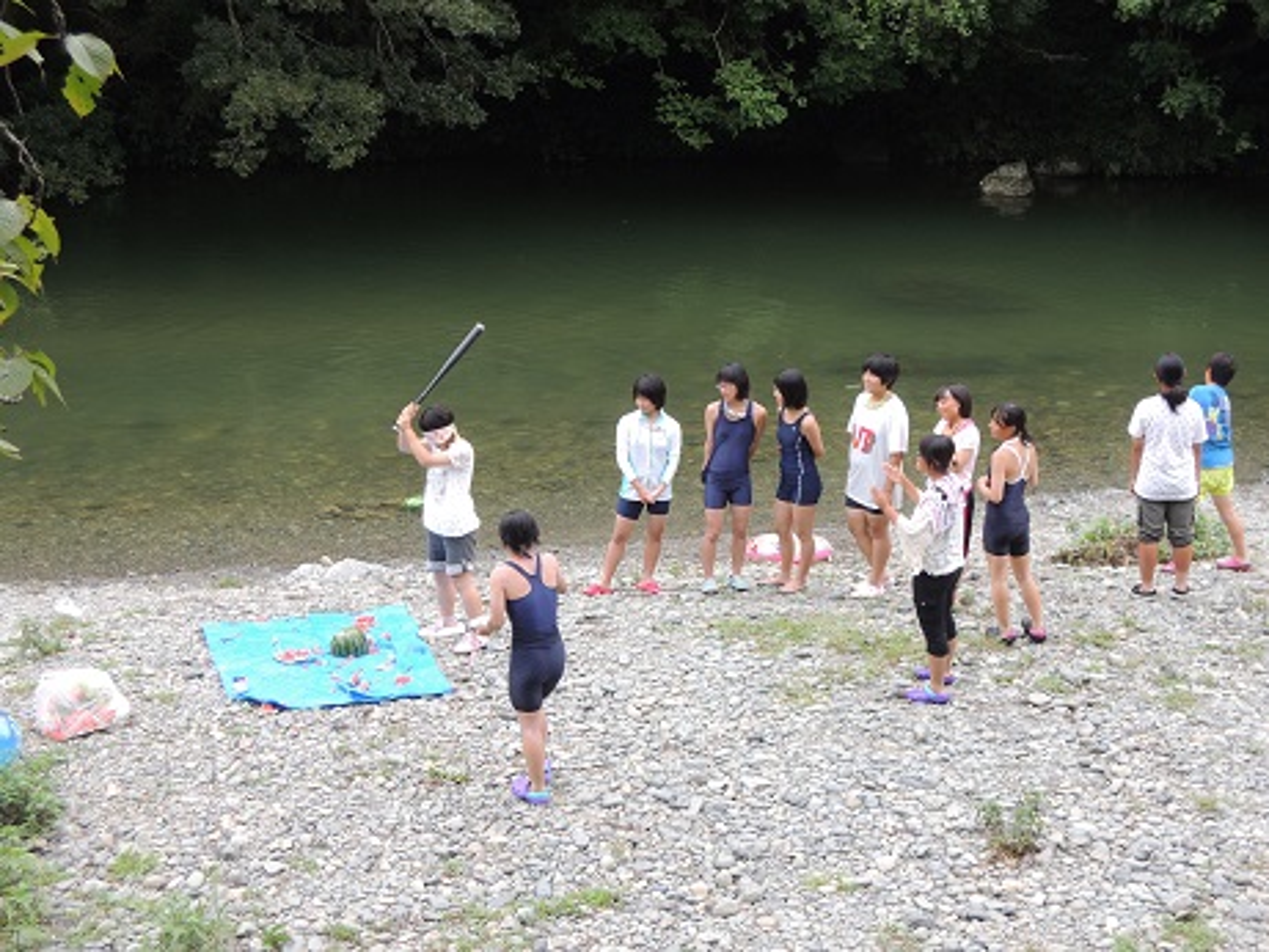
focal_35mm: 62
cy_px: 476
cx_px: 634
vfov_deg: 23.7
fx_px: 2273
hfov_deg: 31.2
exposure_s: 1/60
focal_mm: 11.1
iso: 140
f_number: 4.2
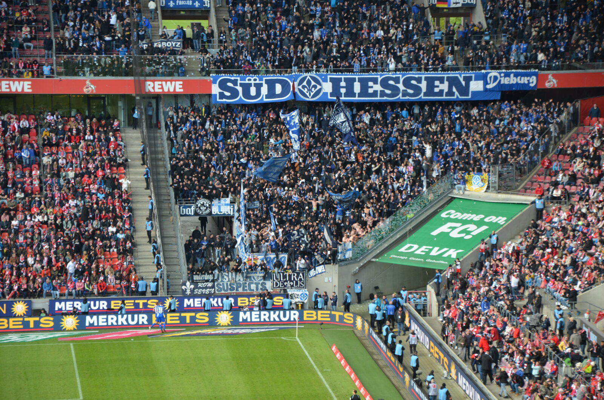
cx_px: 302
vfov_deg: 8.7
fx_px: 2637
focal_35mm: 158
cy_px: 200
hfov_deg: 13.1
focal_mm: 105
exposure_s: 1/250
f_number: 5.6
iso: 400
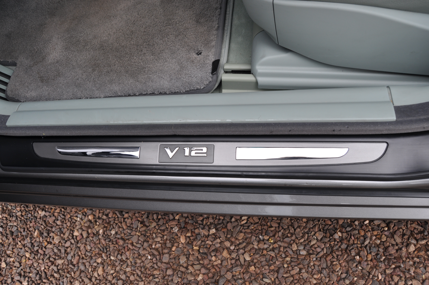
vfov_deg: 47.8
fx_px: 321
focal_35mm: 27
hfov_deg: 67.4
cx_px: 214
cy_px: 142
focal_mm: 18
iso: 200
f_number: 6.3
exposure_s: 1/160
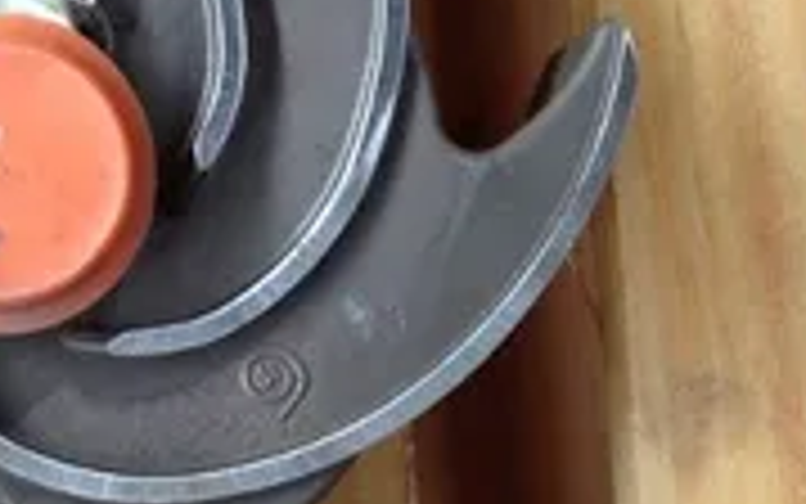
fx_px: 1824
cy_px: 207
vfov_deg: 15.7
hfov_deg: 23.9
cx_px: 9
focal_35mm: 83
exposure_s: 1/20
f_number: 2.4
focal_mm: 4.28
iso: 64
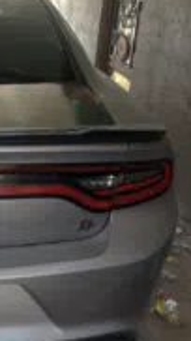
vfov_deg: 34.4
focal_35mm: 60
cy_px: 97
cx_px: -64
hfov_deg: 18.5
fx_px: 542
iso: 25
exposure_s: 1/100
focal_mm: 4.6
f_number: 1.8
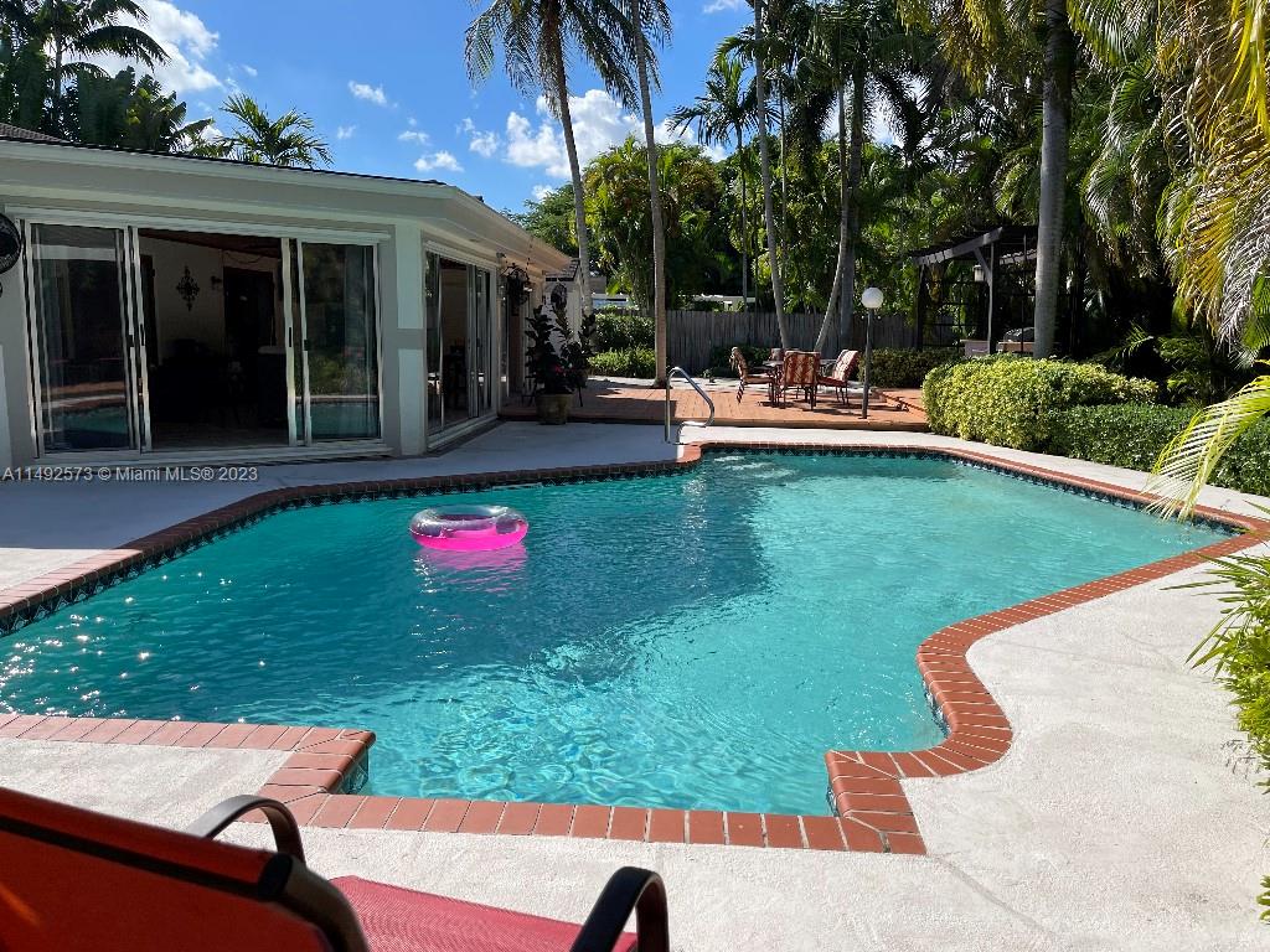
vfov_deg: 53.1
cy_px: 476
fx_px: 954
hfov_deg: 67.3
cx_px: 635
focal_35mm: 26
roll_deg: -1.0
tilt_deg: -7.5
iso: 32
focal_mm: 5.1
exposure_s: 1/4049
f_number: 1.6
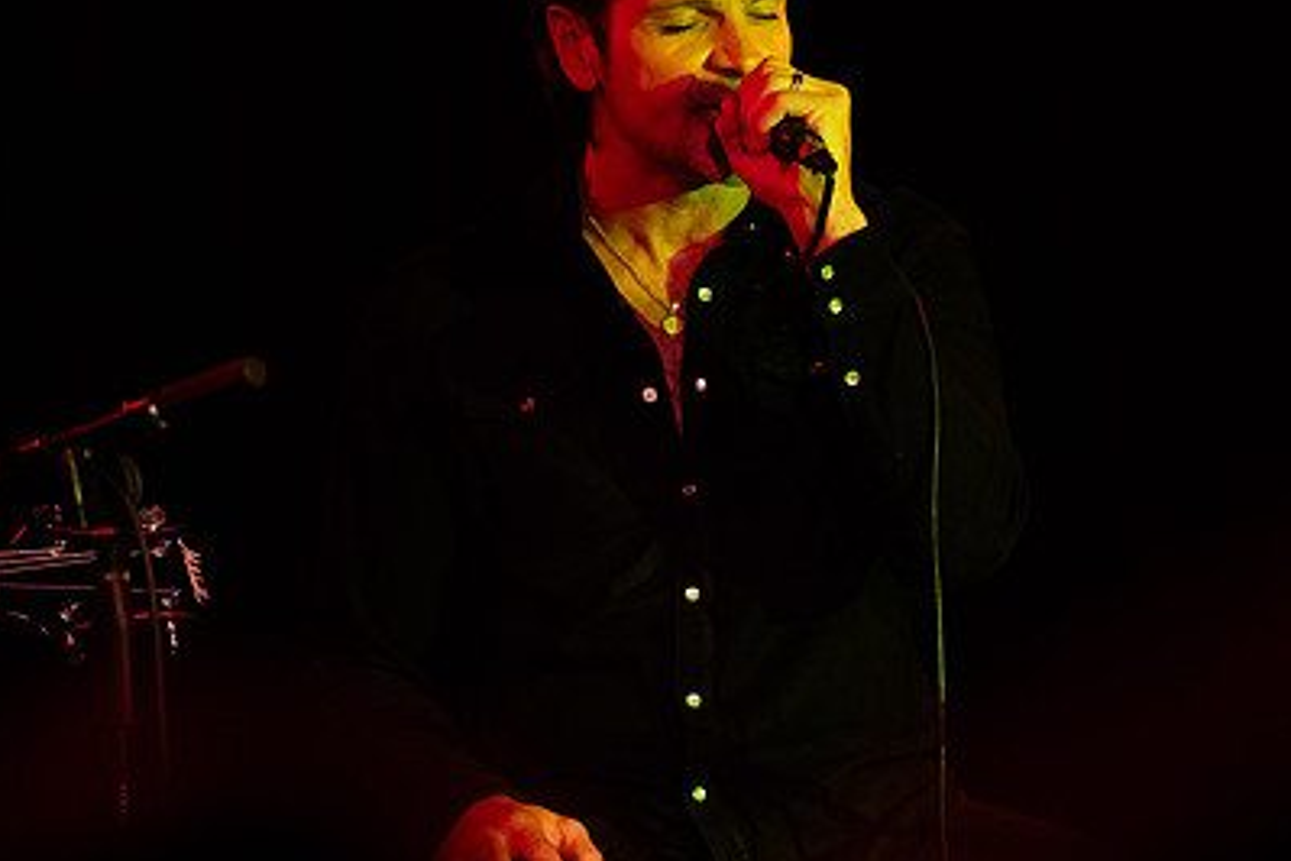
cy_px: 398
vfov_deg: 4.6
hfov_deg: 6.9
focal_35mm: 300
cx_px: 684
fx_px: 10757
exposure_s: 1/320
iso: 1600
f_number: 3.5
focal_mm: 180
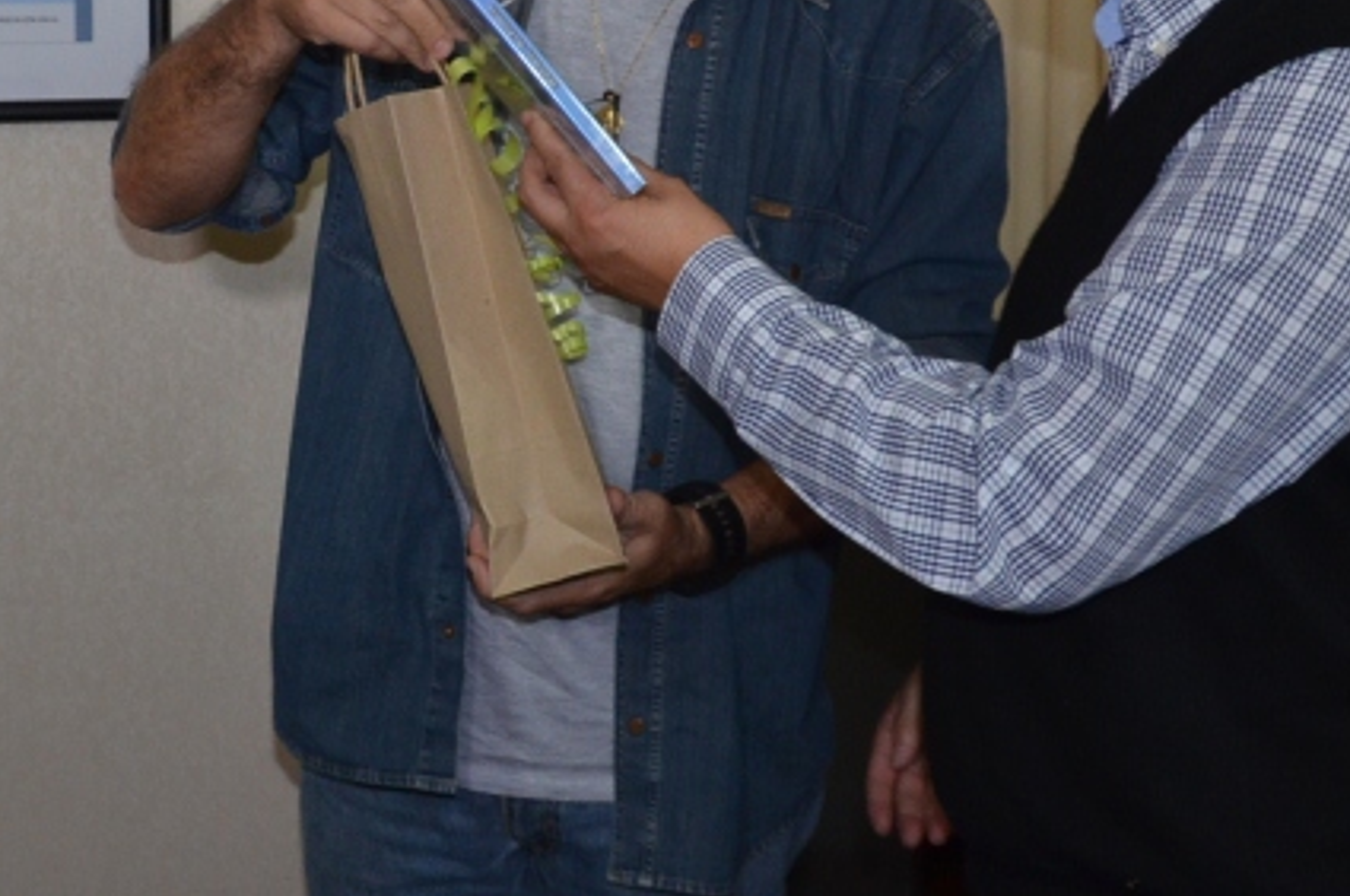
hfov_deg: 30.5
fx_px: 2434
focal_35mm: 65
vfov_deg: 20.8
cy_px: 299
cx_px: 353
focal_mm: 18
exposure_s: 1/60
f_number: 5
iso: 800
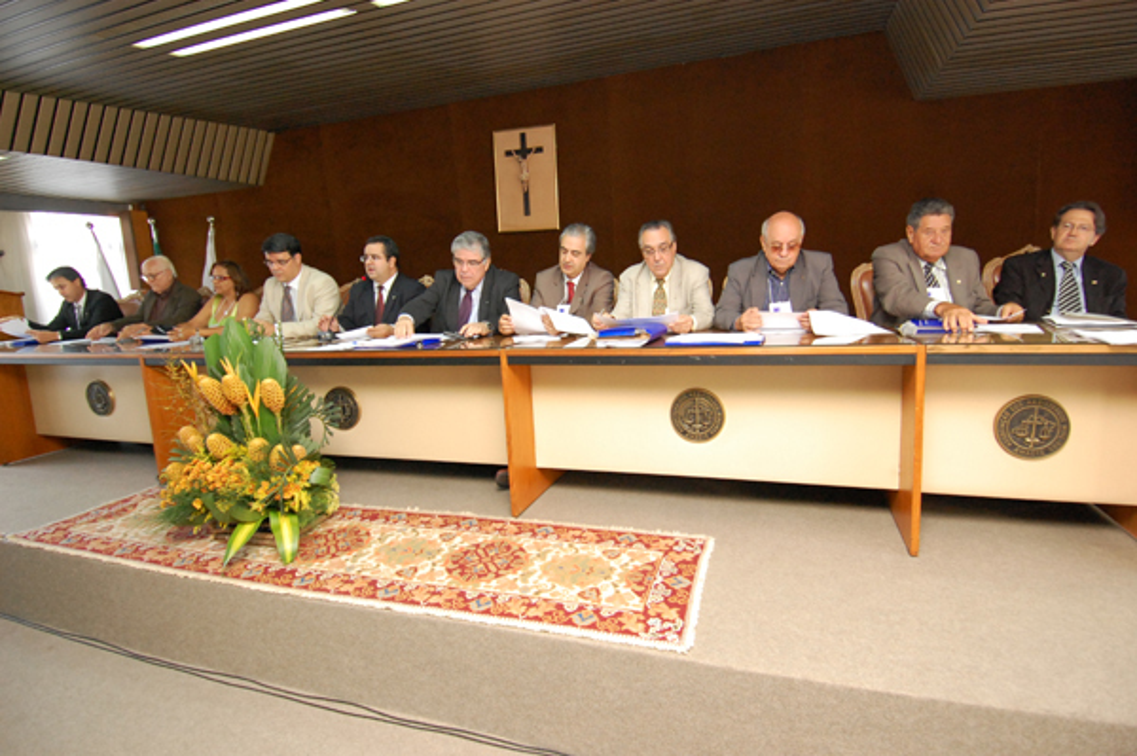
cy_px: 378
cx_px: 568
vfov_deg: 67.3
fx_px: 568
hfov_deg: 90.0
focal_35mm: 18
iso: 1400
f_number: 4
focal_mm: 12
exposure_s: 1/60
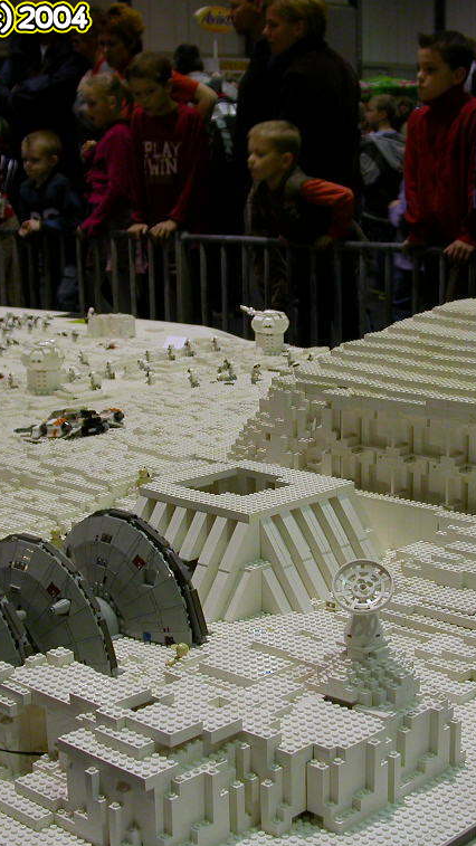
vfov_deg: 37.2
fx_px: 1256
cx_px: 254
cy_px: 428
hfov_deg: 21.5
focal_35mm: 56
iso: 100
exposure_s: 1/30
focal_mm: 7.85
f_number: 2.6
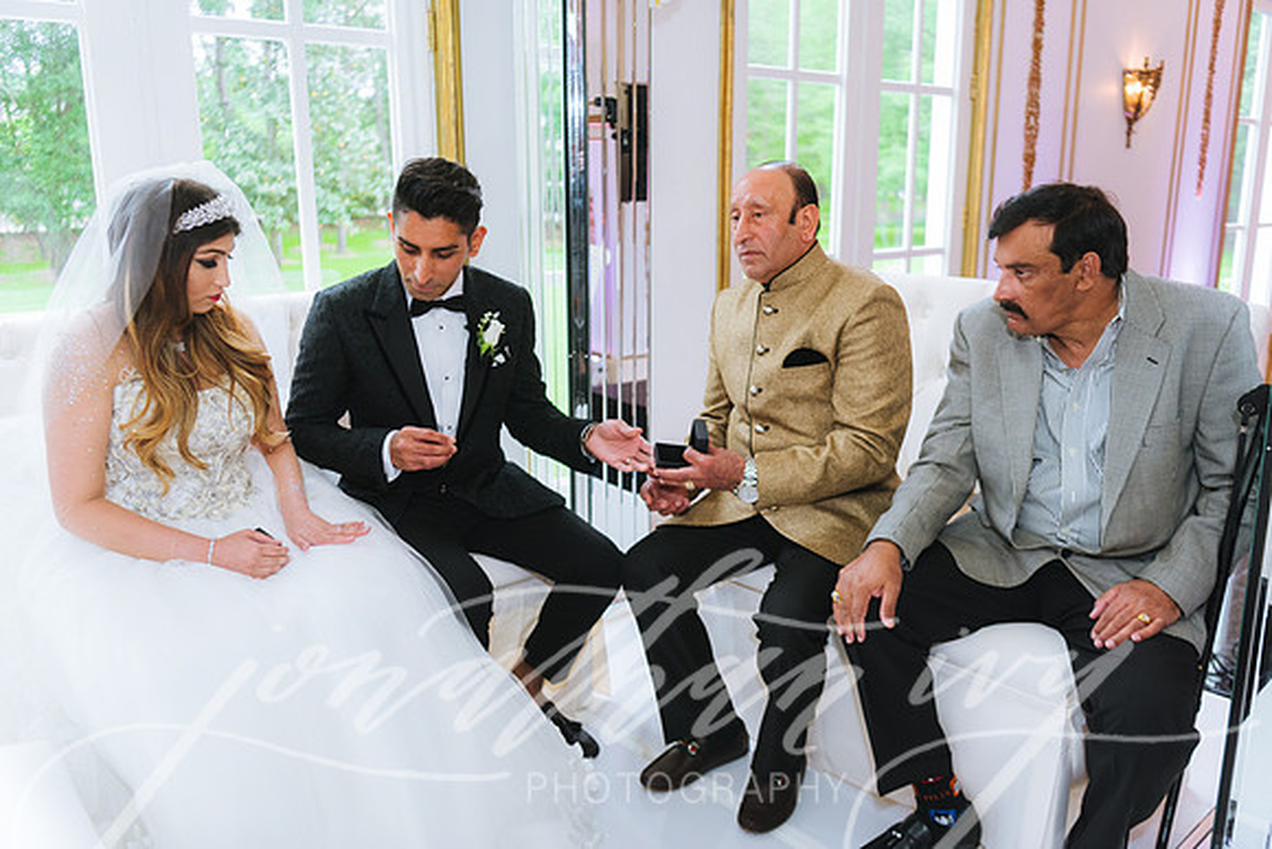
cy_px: 424
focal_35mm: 32
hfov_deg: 58.7
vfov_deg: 41.1
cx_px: 636
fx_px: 1131
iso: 800
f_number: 2.8
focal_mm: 32
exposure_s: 1/200
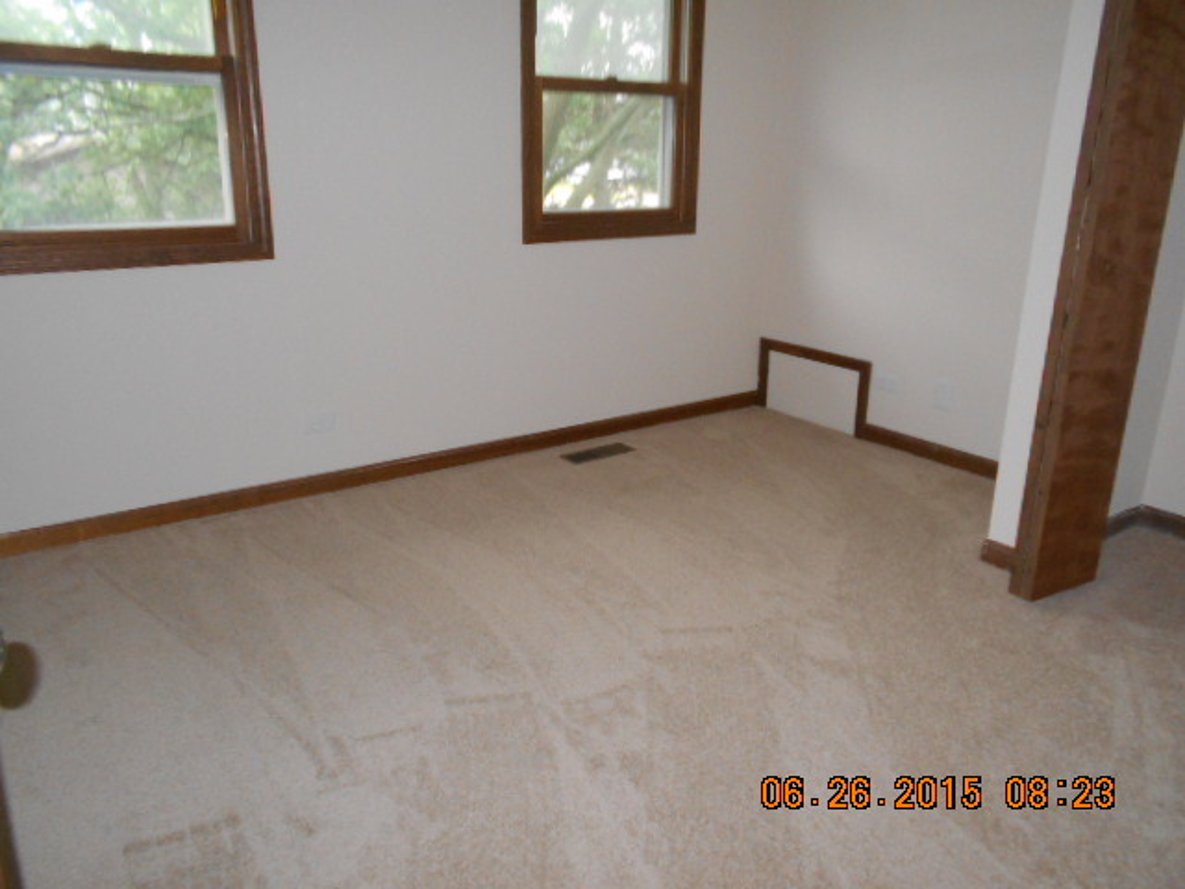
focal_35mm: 26
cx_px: 592
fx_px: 890
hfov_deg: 67.3
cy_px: 444
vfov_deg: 53.1
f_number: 3.2
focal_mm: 4.6
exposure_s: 1/25
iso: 320
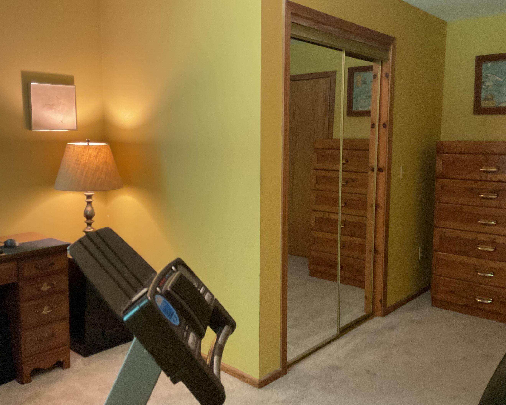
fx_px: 494
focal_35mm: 33
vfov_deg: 44.5
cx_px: 273
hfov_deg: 54.2
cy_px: 185
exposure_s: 1/40
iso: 250
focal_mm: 3
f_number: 1.8
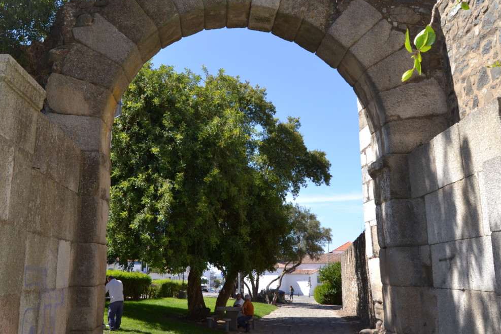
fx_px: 487
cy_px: 137
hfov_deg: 54.1
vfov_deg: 37.8
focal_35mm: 35
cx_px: 203
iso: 100
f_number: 7.1
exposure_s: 1/200
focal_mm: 18
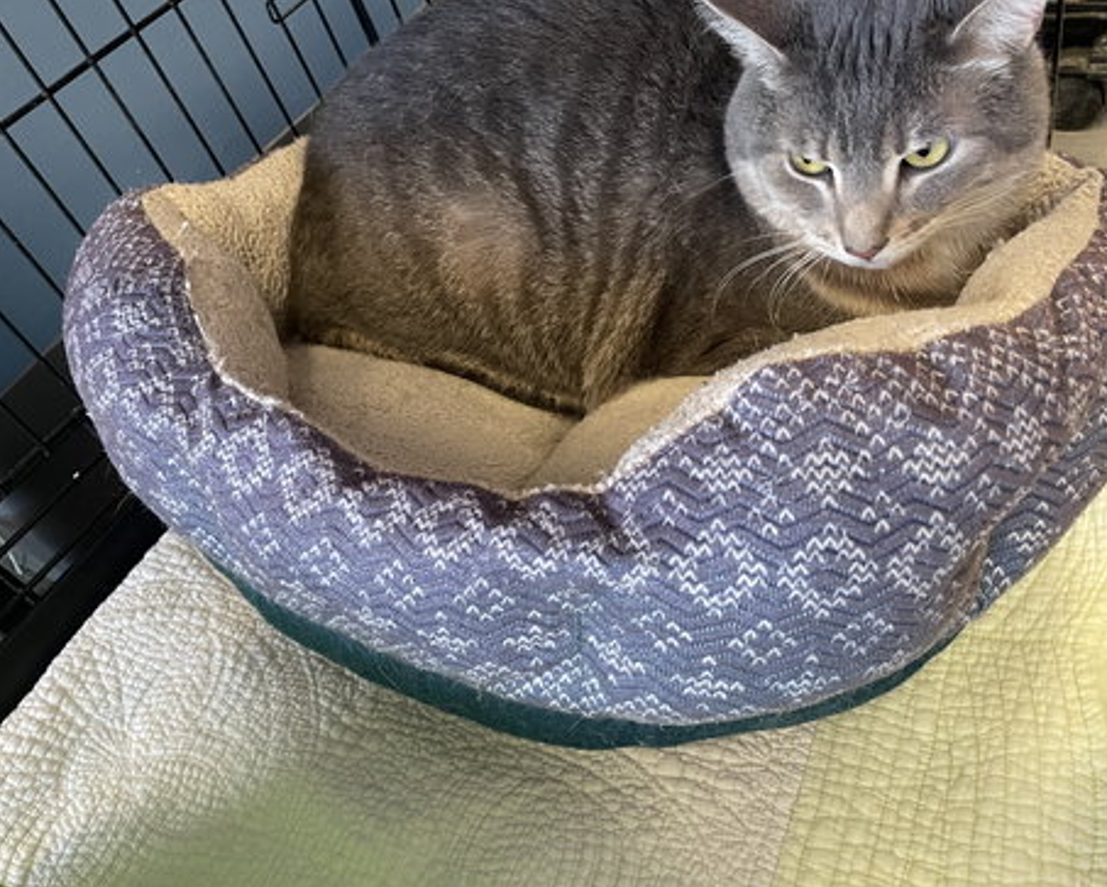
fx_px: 918
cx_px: 567
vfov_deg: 51.6
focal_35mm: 28
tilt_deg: -44.9
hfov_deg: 62.2
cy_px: 434
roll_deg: +22.1
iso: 250
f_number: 1.6
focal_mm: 4.2
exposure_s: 1/60
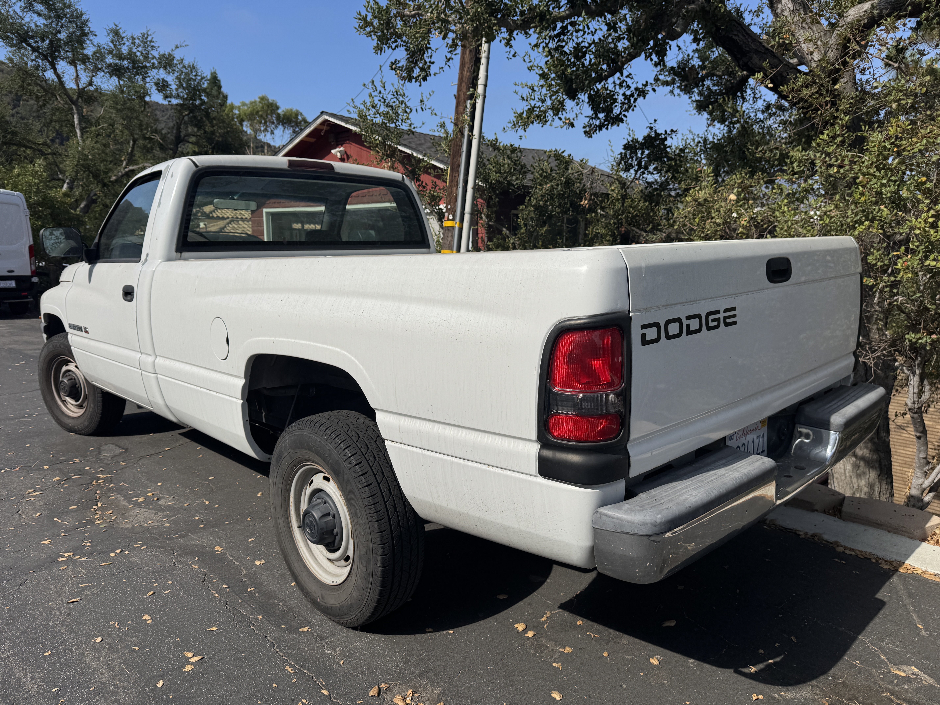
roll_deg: -0.6
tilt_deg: -8.7
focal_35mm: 24
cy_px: 352
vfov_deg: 56.8
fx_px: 652
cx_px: 470
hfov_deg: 71.6
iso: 80
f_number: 1.78
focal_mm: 6.76
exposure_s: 1/7937
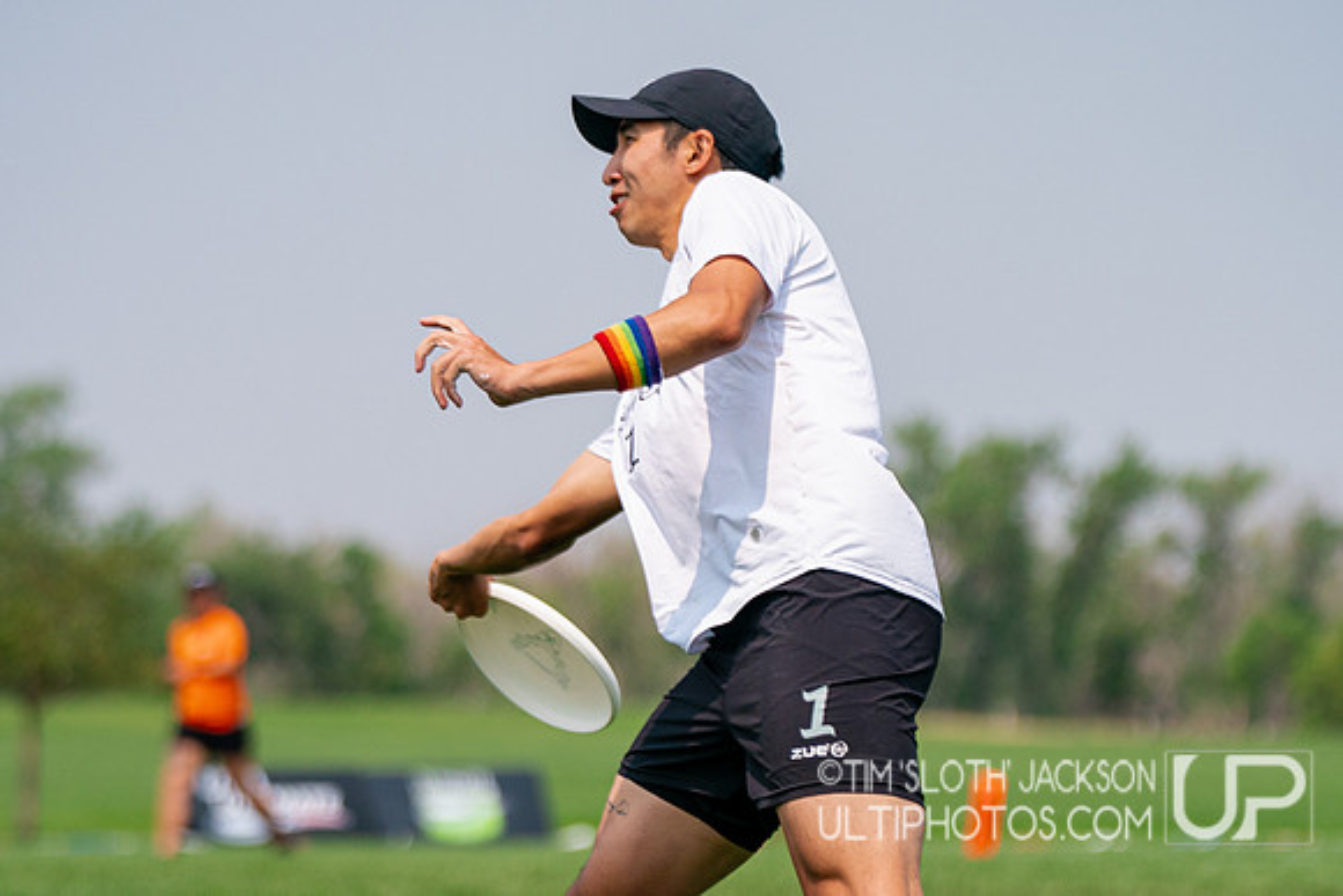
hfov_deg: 9.6
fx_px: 7992
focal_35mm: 214
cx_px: 729
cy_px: 535
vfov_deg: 6.4
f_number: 2.8
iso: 400
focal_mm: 123
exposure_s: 1/8000
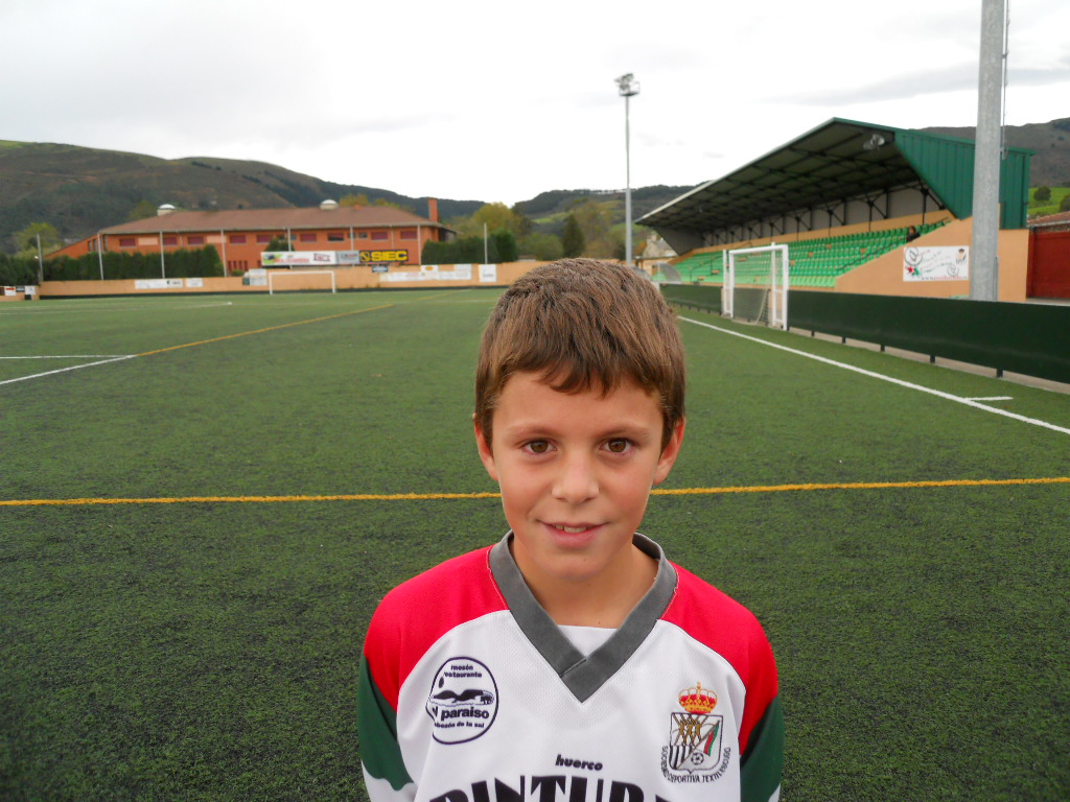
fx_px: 865
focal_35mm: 28
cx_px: 535
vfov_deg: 49.7
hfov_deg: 63.4
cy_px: 401
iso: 250
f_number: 2.7
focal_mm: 5
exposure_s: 1/250
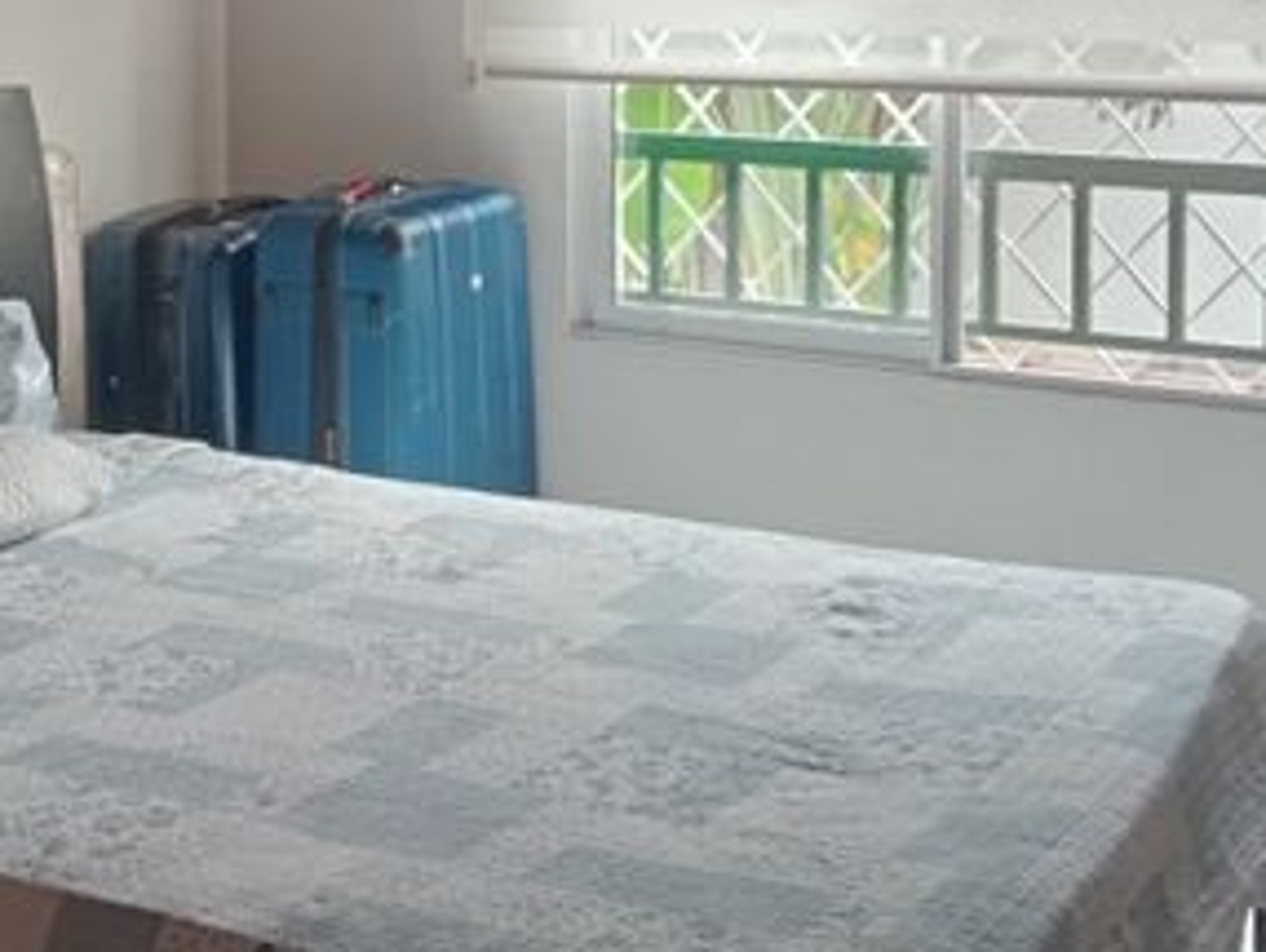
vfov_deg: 21.9
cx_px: 297
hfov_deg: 29.3
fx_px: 2379
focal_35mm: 65
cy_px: 31
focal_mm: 3.98
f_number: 1.8
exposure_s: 1/100
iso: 131
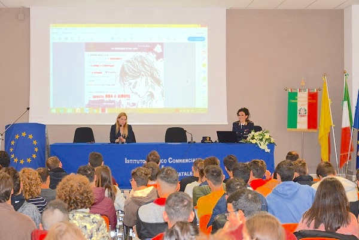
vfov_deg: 17.5
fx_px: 778
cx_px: 180
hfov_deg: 26.0
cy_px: 120
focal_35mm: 78
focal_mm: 52
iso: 900
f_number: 5
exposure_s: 1/60
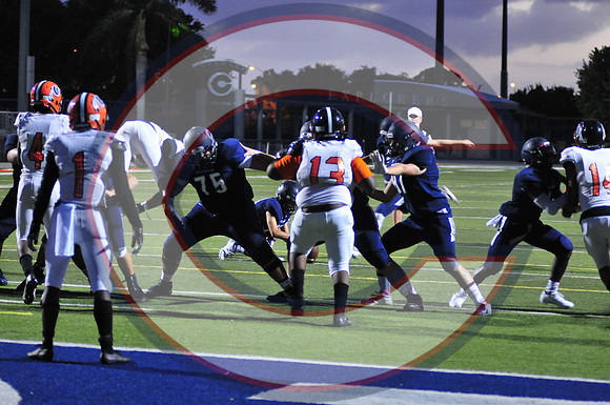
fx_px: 2030
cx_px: 305
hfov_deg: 17.1
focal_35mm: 120
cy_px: 202
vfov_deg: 11.4
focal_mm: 80
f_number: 2.8
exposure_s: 1/125
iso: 1600
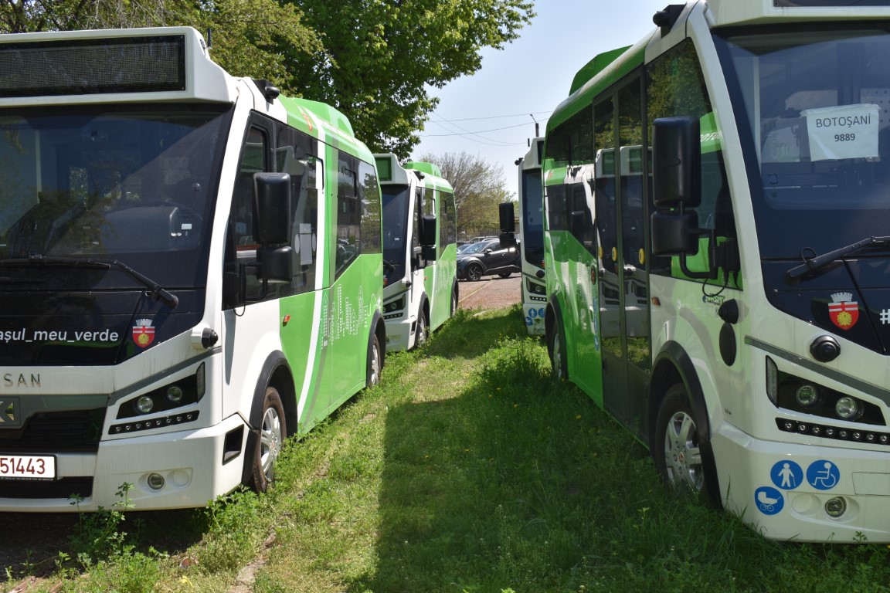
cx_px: 445
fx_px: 927
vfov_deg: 35.5
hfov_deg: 51.3
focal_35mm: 38
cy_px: 296
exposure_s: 1/200
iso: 100
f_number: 9
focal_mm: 25
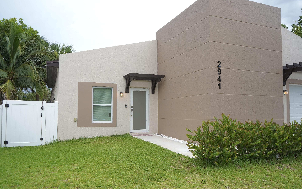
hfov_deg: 59.6
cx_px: 156
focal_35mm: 32
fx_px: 263
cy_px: 102
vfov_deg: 39.4
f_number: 6.3
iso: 250
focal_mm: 30
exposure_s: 1/125
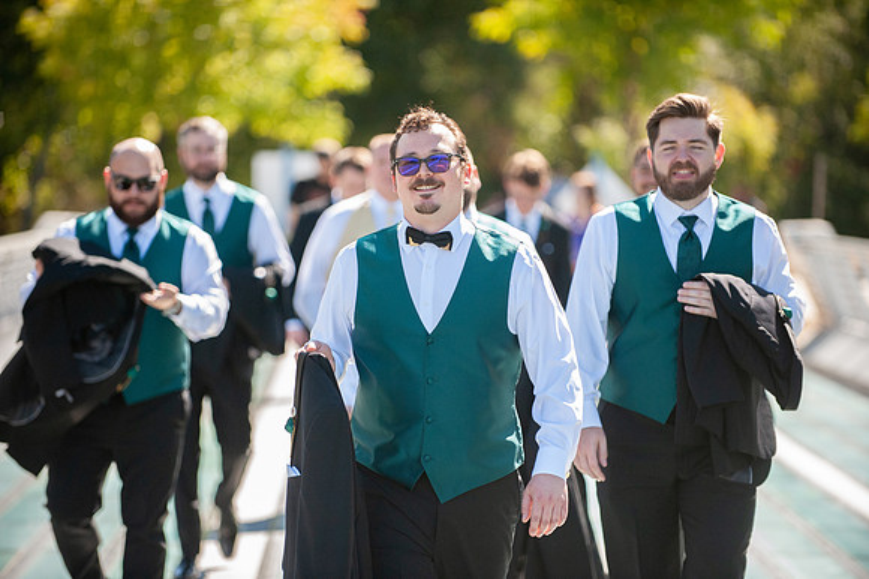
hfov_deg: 12.1
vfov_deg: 8.1
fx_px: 4101
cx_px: 434
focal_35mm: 170
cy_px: 290
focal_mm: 170
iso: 2000
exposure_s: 1/8000
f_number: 2.8
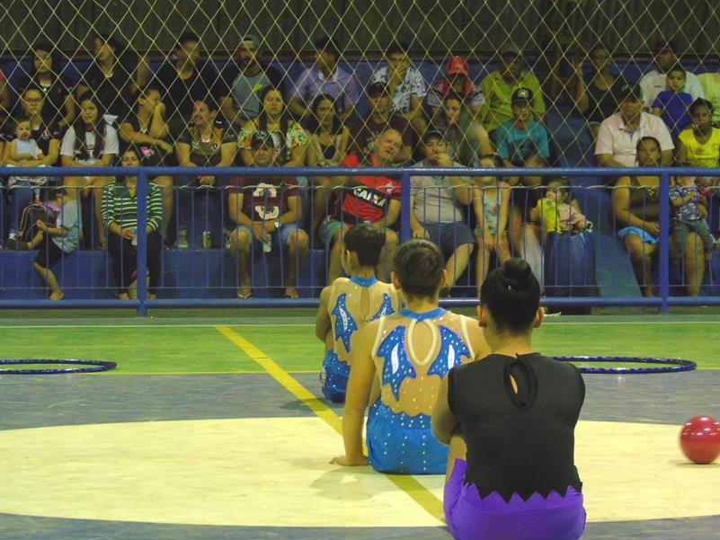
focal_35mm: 138
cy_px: 300
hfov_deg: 14.3
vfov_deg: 10.7
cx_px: 417
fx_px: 2871
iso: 400
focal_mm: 19
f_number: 4.4
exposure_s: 1/5
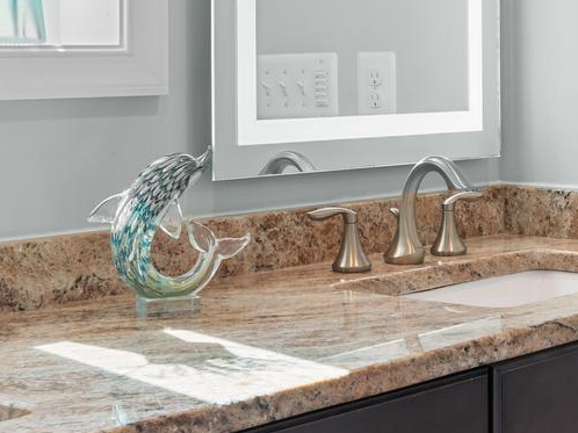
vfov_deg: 16.3
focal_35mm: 90
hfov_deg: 21.0
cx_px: 610
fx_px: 1495
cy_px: 44
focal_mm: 15.1
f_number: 7.1
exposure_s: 1/5
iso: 200
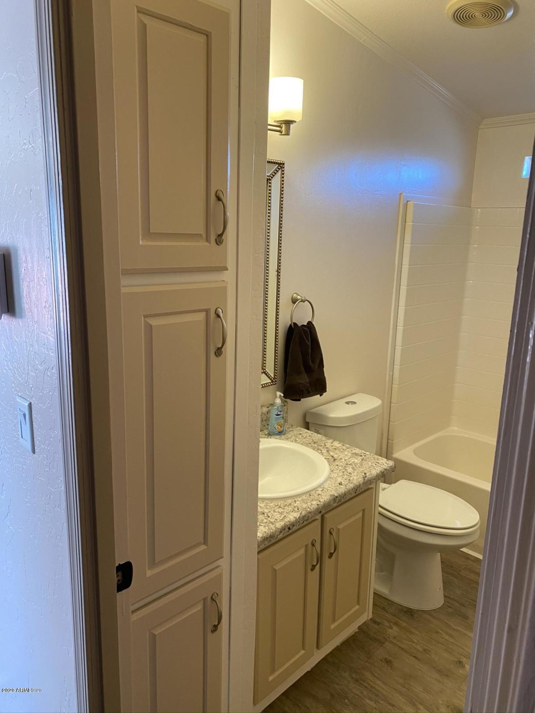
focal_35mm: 26
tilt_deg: -11.9
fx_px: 536
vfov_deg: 67.3
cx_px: 268
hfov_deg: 53.1
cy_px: 356
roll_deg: -2.0
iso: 80
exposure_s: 1/60
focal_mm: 4.25
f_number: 1.8
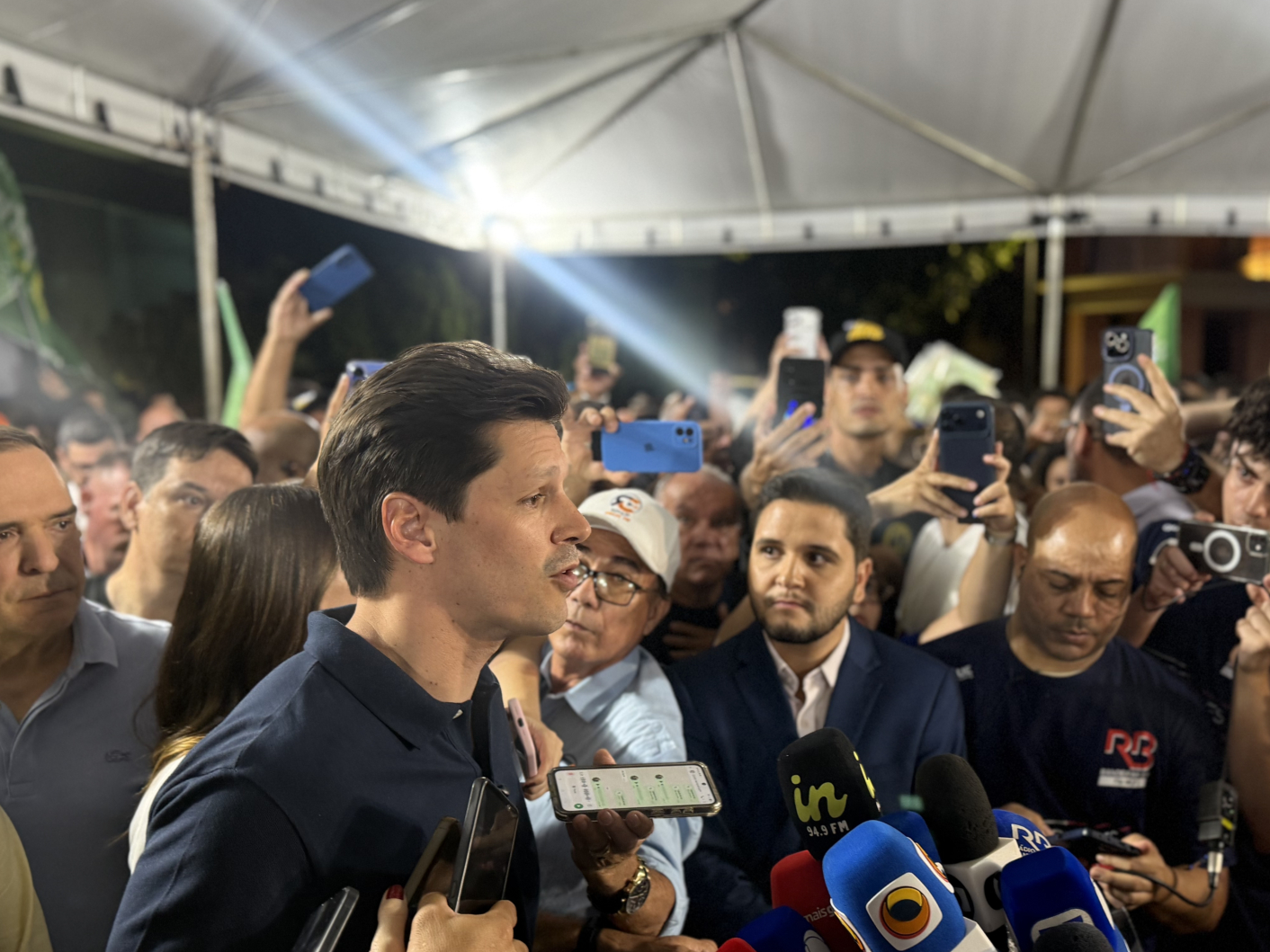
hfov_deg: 53.8
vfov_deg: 41.7
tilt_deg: -6.8
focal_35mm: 34
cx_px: 720
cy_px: 524
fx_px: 1247
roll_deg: -0.1
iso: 250
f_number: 1.78
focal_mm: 6.76
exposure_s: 1/60
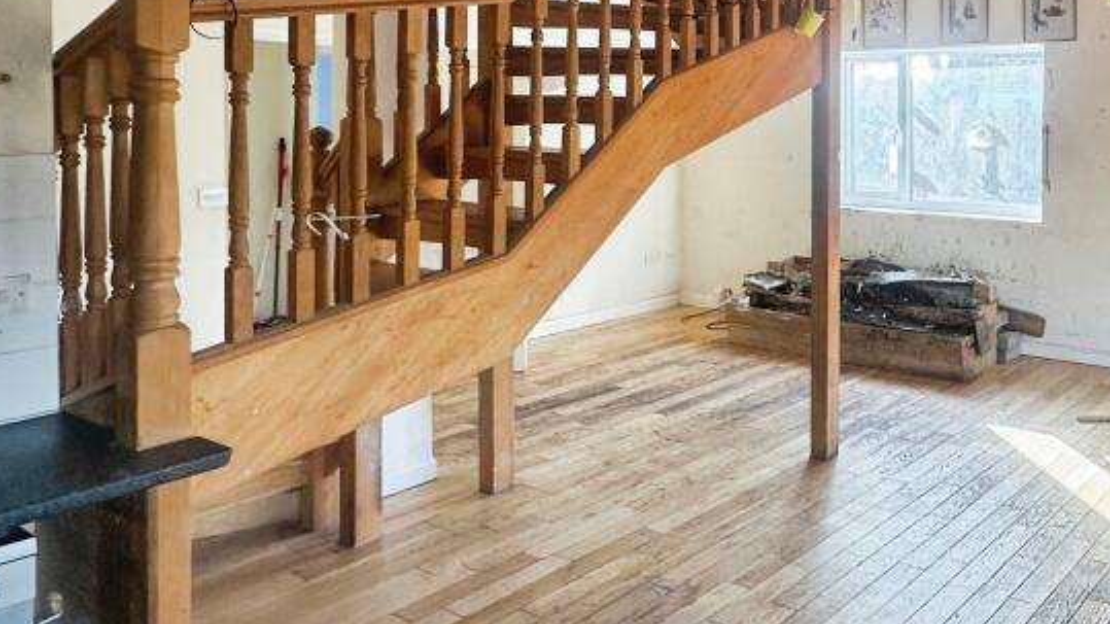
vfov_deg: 40.2
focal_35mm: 29
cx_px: 964
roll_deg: +0.1
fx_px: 853
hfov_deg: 58.2
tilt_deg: -6.8
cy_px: 301
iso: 80
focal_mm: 2.22
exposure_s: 1/99
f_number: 2.2
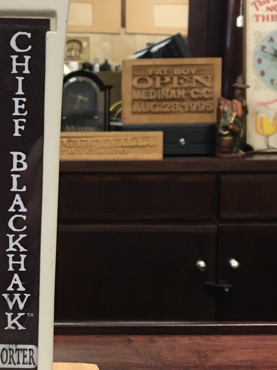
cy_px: 186
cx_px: 25
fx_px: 715
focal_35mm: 67
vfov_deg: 29.0
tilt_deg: -7.2
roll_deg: -0.8
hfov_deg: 21.4
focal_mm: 4.15
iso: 160
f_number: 2.2
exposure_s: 1/30
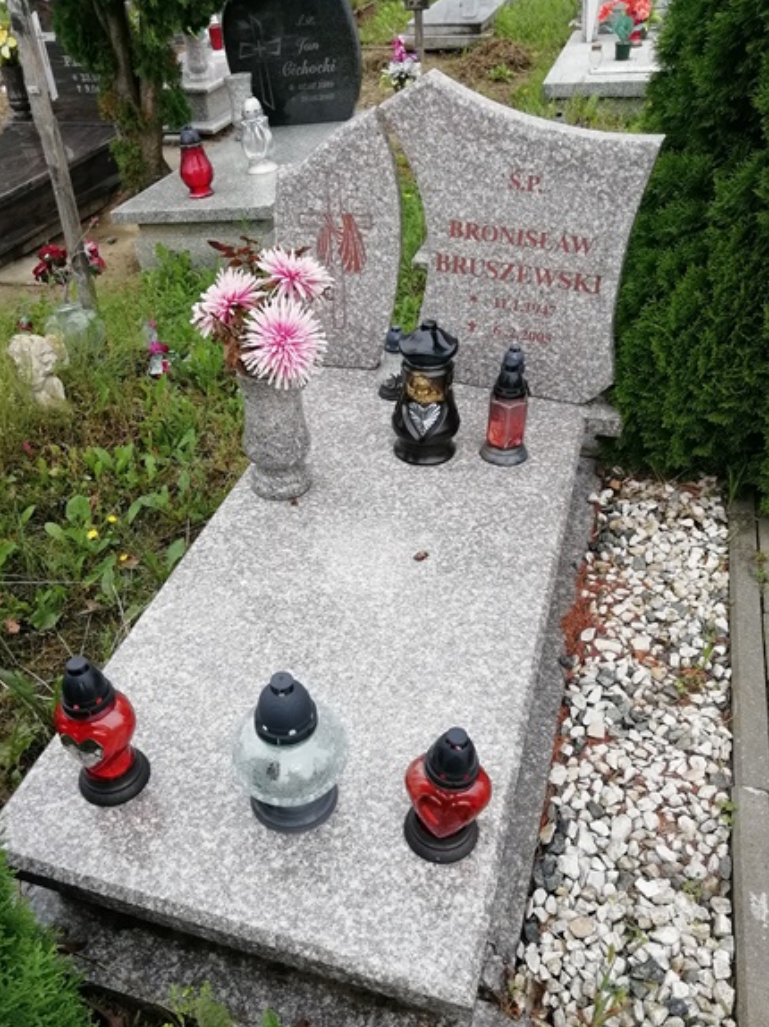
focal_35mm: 29
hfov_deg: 48.2
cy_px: 549
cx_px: 358
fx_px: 860
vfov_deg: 61.6
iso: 50
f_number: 2.2
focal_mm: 3.21
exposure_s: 1/538
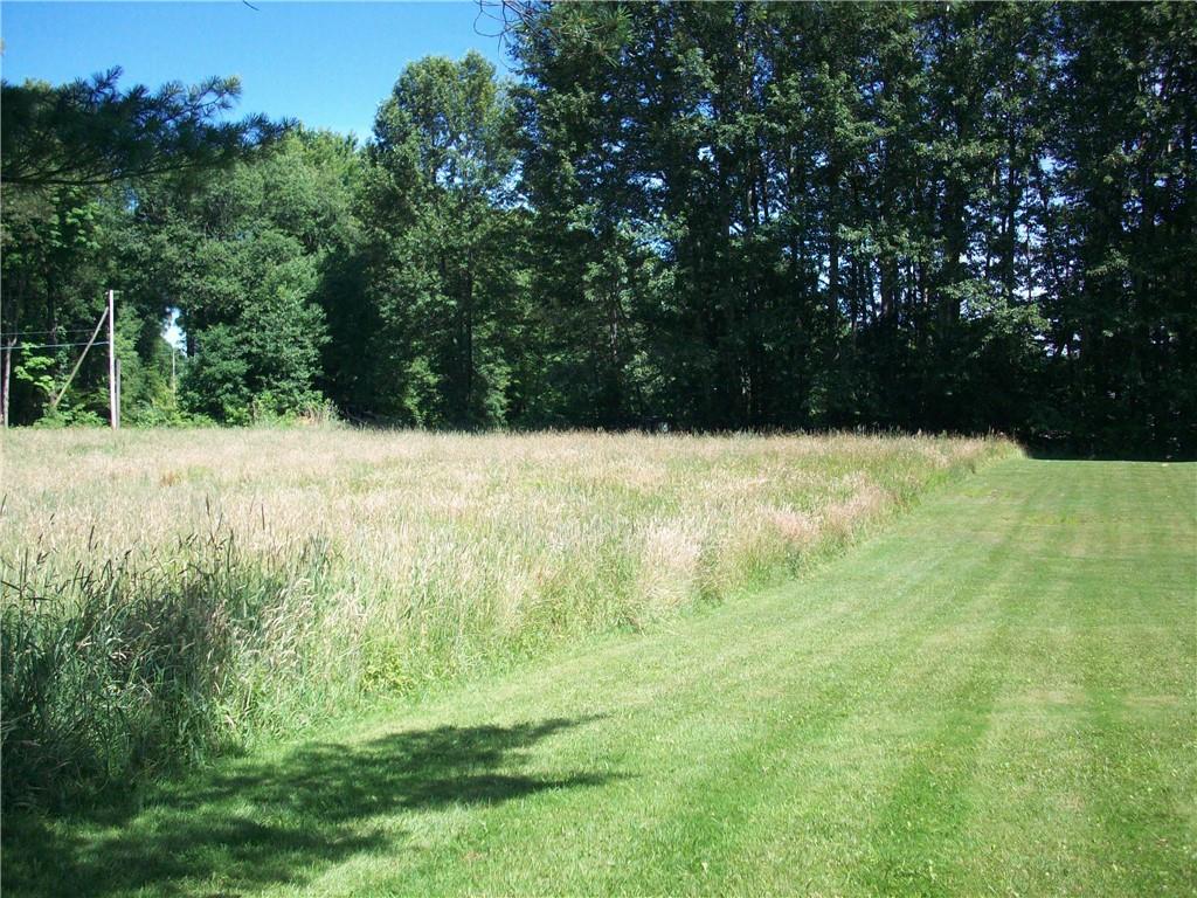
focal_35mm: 37
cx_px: 598
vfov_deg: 38.7
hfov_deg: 50.1
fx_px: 1279
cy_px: 449
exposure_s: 1/570
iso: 80
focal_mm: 6.2
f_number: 2.8
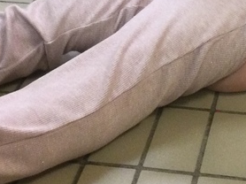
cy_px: -55
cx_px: 184
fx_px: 845
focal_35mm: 119
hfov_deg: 16.5
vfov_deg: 12.1
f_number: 2.4
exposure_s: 1/33
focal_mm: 3.3
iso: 100
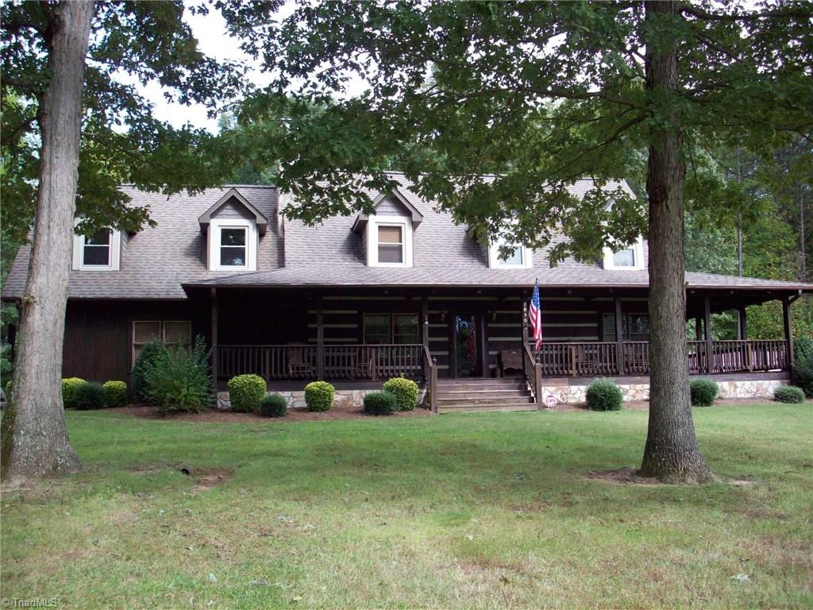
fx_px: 869
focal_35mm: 37
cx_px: 406
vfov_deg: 38.7
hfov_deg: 50.1
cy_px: 305
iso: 80
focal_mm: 6.2
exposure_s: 1/308
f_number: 2.8
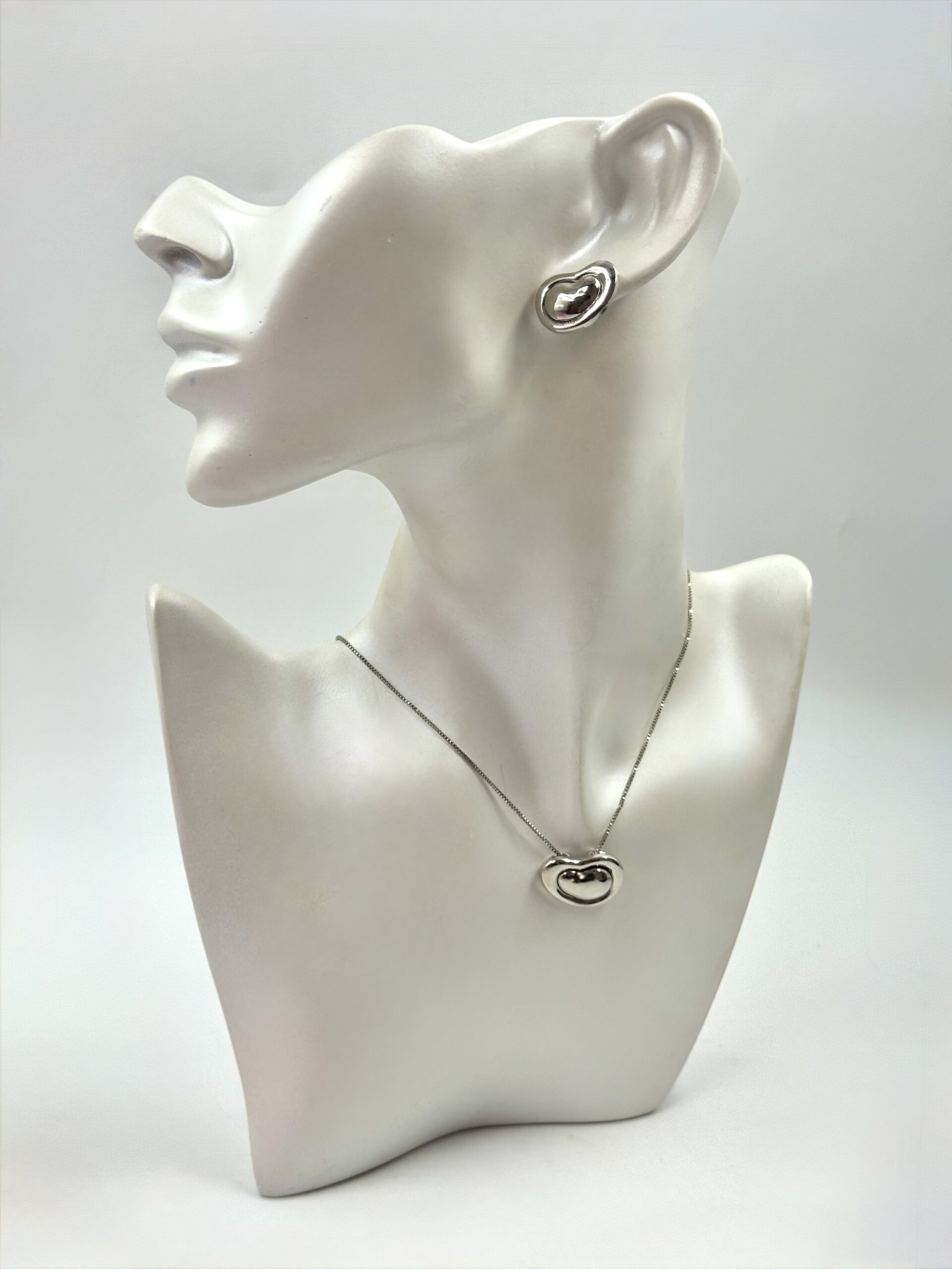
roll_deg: +0.3
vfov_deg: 39.7
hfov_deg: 30.3
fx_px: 1760
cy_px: 634
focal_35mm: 48
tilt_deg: -20.6
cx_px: 476
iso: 64
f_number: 1.78
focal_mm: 6.76
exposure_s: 1/1043
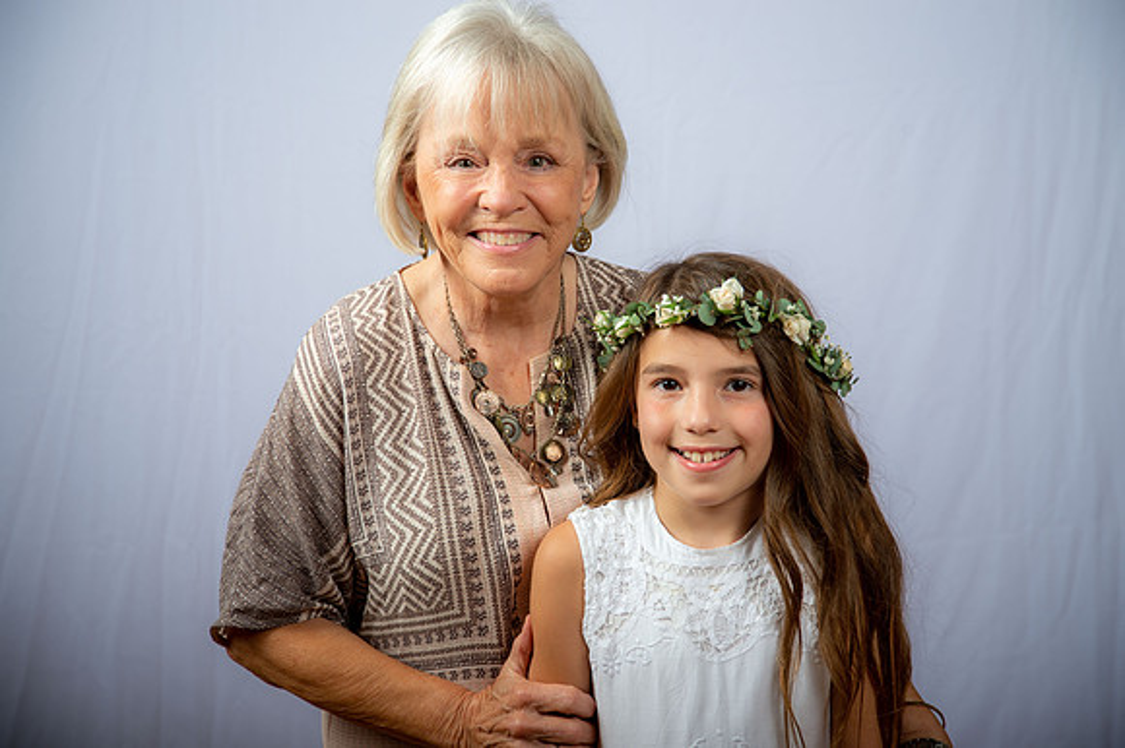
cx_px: 562
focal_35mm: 78
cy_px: 374
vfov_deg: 17.5
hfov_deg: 26.0
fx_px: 2436
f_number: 5.6
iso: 250
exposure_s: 1/200
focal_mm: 78
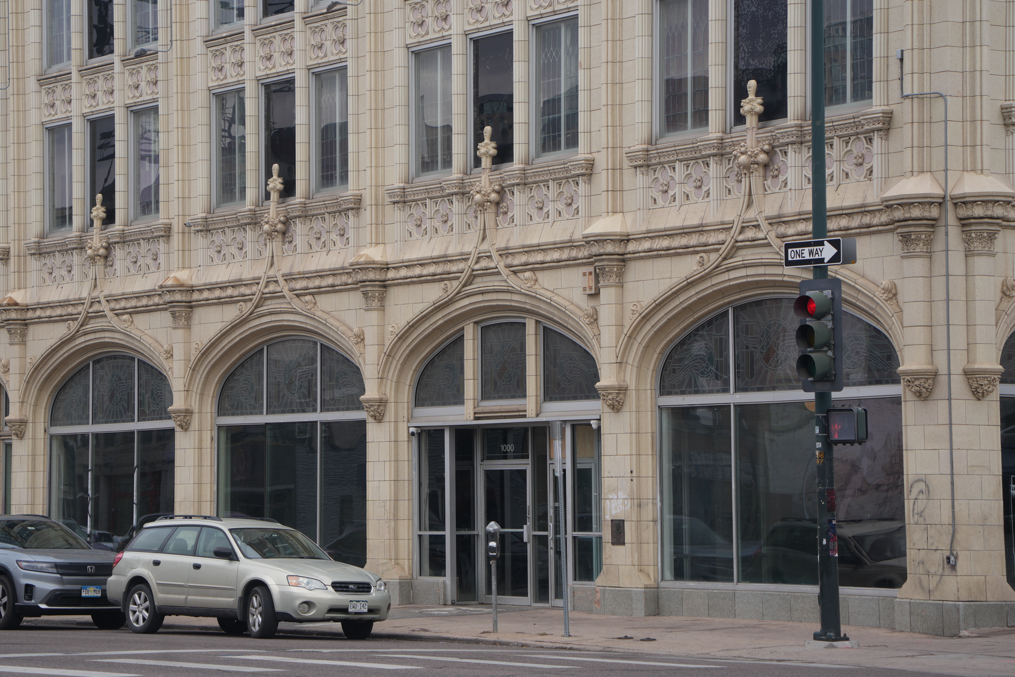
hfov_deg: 19.8
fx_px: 2904
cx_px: 399
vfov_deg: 13.3
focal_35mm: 103
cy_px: 323
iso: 100
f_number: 5
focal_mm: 80
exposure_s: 1/250
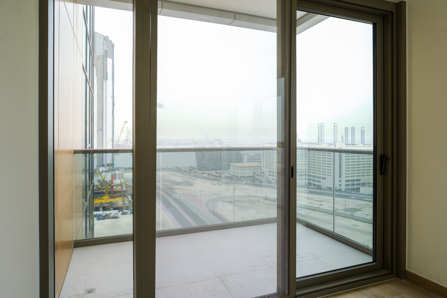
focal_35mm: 20
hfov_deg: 84.0
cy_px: 149
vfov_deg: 61.9
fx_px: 248
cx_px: 224
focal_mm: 20
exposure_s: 1/20
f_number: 8
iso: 80
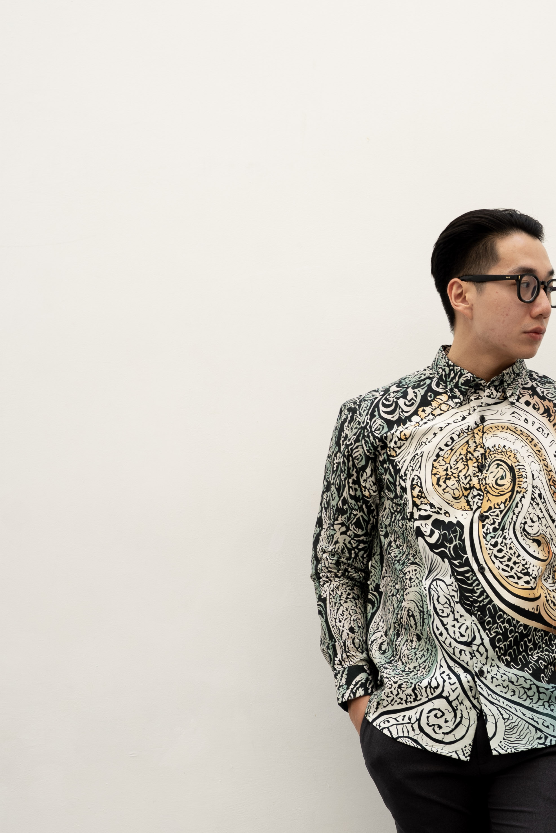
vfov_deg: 27.3
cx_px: 521
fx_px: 1691
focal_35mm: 73
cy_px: 622
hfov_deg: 18.3
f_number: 5
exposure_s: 1/160
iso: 160
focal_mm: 36
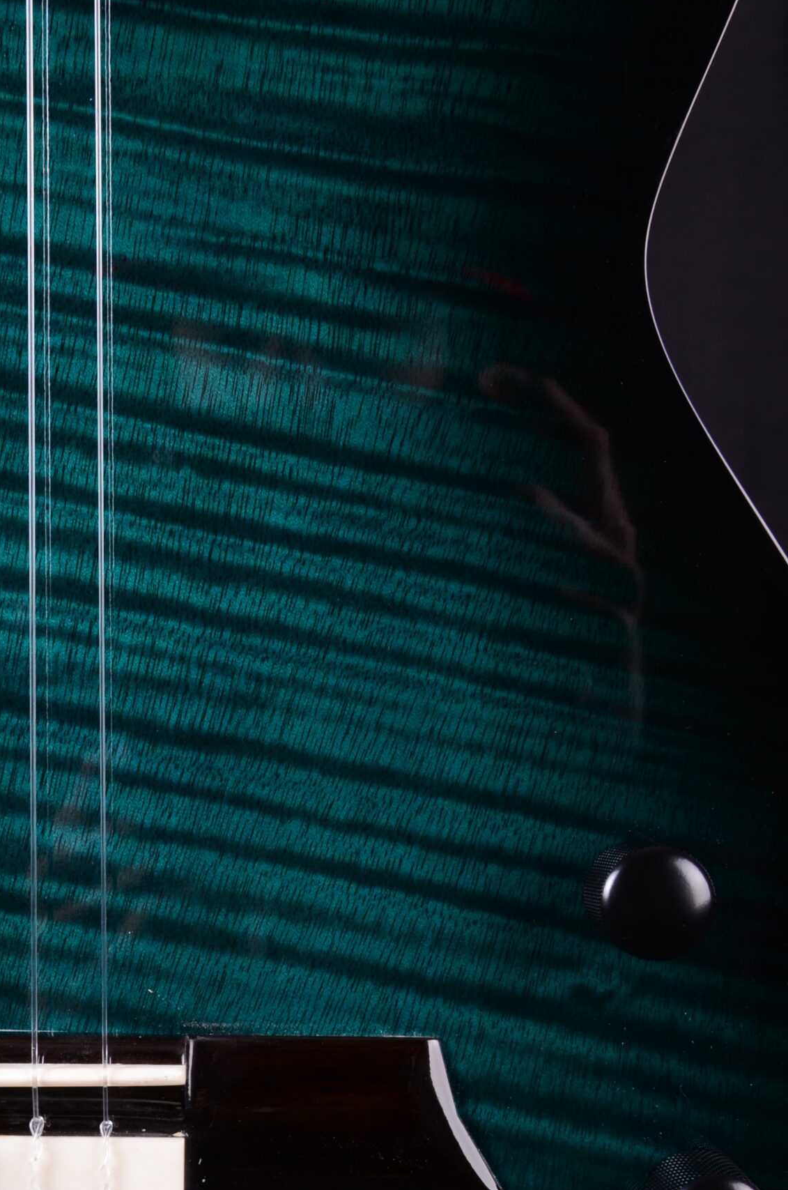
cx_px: 209
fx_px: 2374
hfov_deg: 18.7
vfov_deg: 27.9
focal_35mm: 72
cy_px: 841
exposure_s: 1/200
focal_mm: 32
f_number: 11
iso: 200
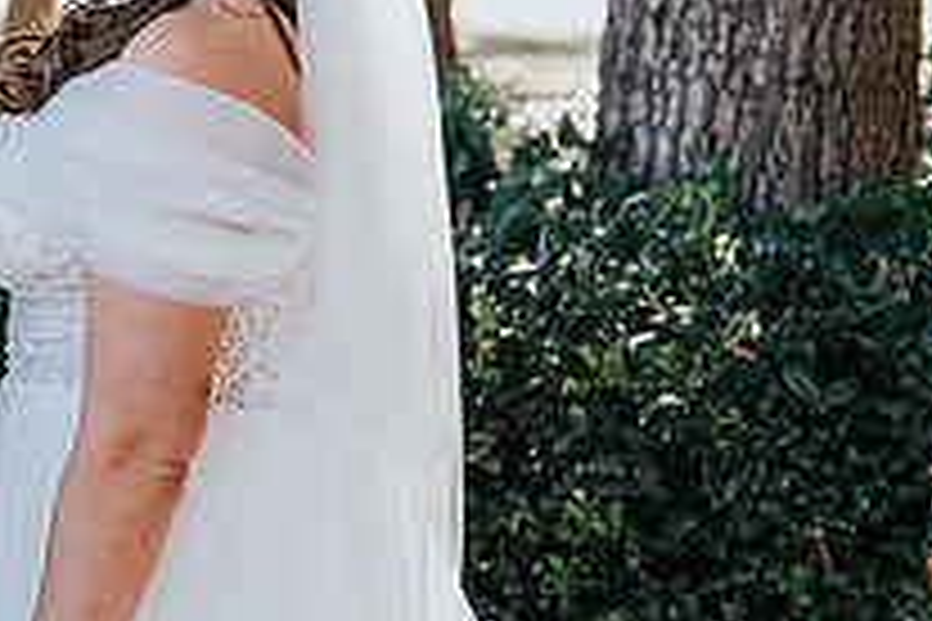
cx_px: 0
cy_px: 61
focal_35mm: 157
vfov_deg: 8.7
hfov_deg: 12.9
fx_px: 4064
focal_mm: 56
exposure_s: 1/160
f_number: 2.8
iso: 125
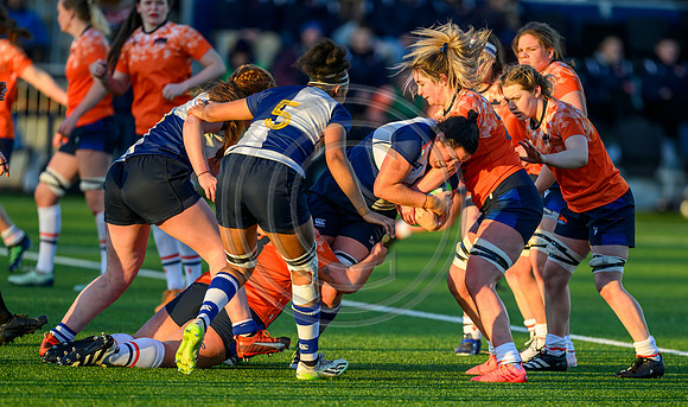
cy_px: 270
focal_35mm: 488
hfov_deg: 4.4
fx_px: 9006
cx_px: 373
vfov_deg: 2.6
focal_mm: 400
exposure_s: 1/2000
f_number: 3.2
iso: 1250
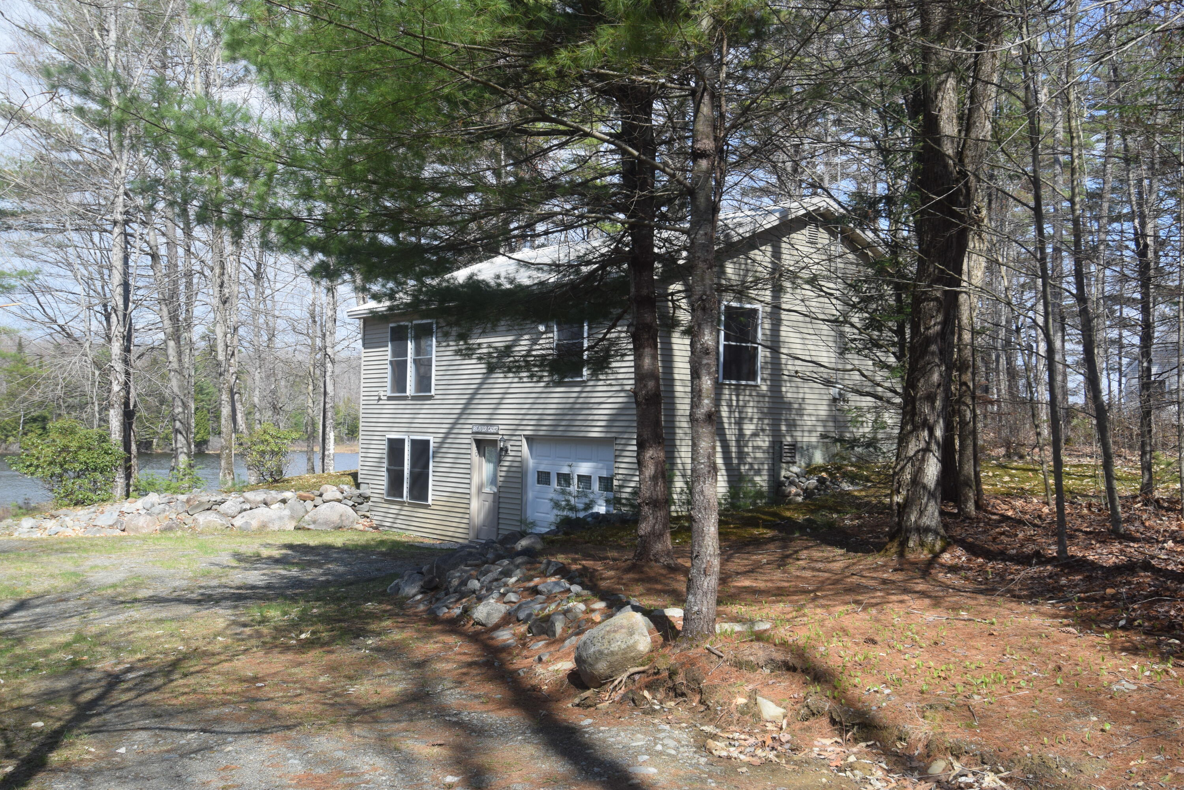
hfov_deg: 53.1
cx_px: 592
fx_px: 1184
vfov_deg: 36.9
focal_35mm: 36
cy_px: 395
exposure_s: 1/250
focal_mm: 24
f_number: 8
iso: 200
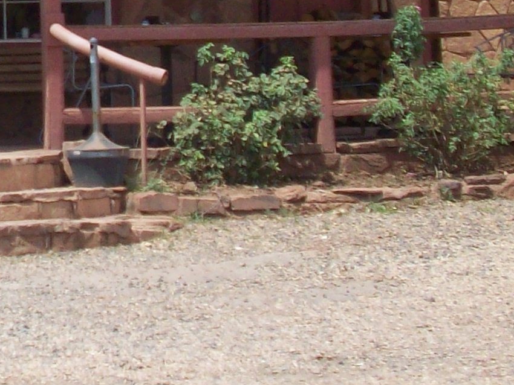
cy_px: -78
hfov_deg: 14.0
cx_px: -223
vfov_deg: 11.0
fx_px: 1975
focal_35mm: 133
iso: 80
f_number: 5.6
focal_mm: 6.2
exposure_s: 1/301
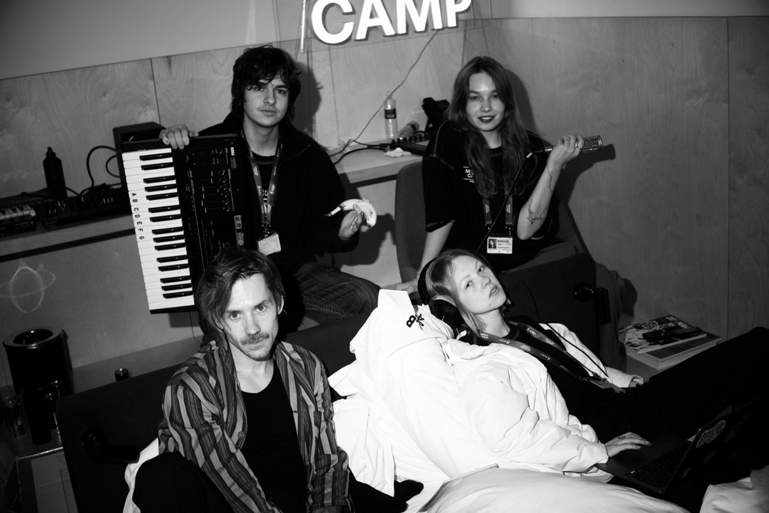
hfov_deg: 47.9
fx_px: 865
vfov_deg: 33.0
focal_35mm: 40
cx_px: 384
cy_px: 256
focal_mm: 27
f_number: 2.8
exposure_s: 1/100
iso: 100
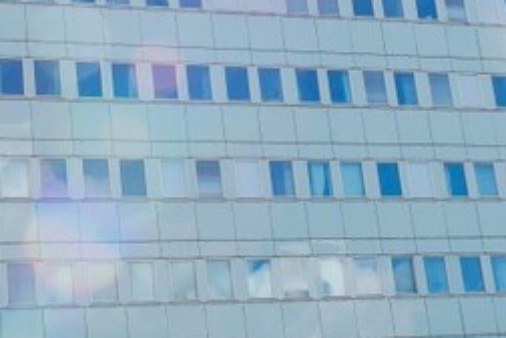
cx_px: 221
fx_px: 1540
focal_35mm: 110
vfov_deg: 12.2
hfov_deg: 18.6
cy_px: -53
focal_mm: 23
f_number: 11
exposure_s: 1/200
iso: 200
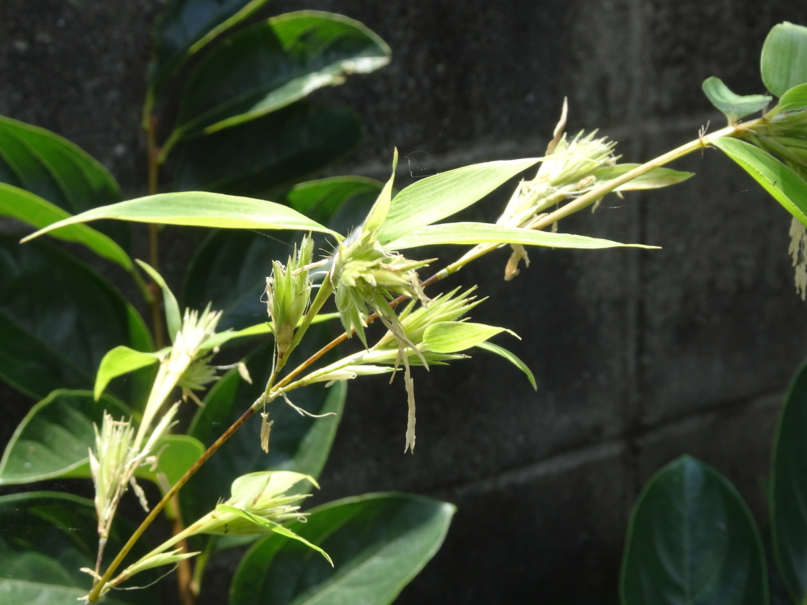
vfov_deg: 31.5
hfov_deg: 41.2
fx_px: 1072
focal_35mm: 46
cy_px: 302
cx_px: 404
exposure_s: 1/250
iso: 80
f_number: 4.5
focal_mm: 7.87
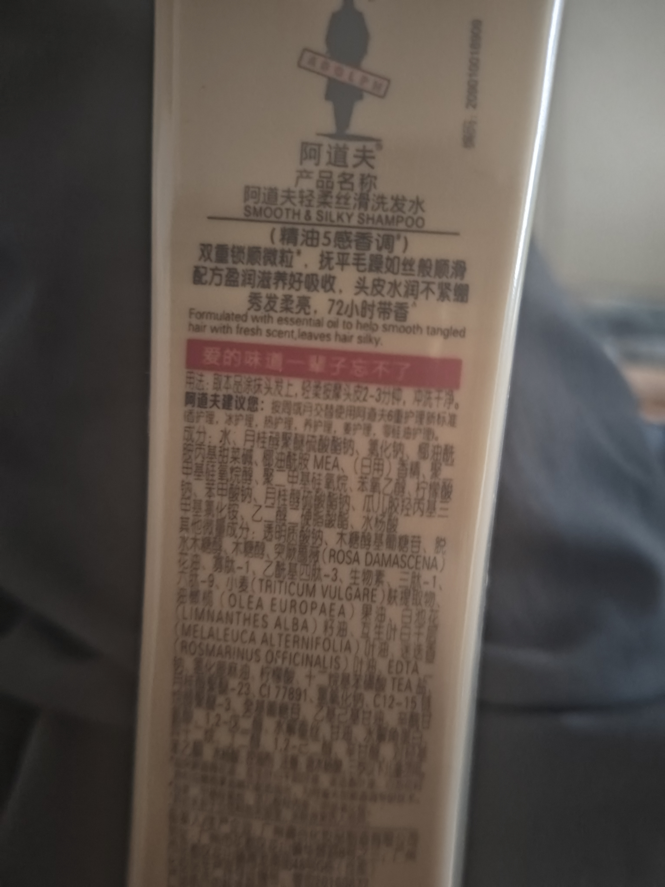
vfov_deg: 73.9
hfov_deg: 58.9
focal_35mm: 23
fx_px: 589
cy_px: 444
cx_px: 332
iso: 3562
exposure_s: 1/25
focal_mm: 5.56
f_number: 1.88
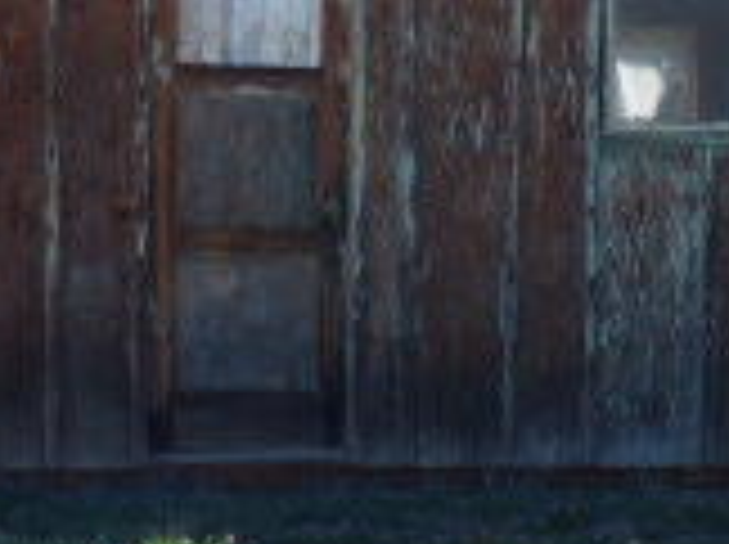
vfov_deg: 8.3
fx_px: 3743
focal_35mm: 178
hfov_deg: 11.0
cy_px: 283
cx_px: 734
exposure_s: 1/400
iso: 100
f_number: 3.7
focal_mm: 7.79
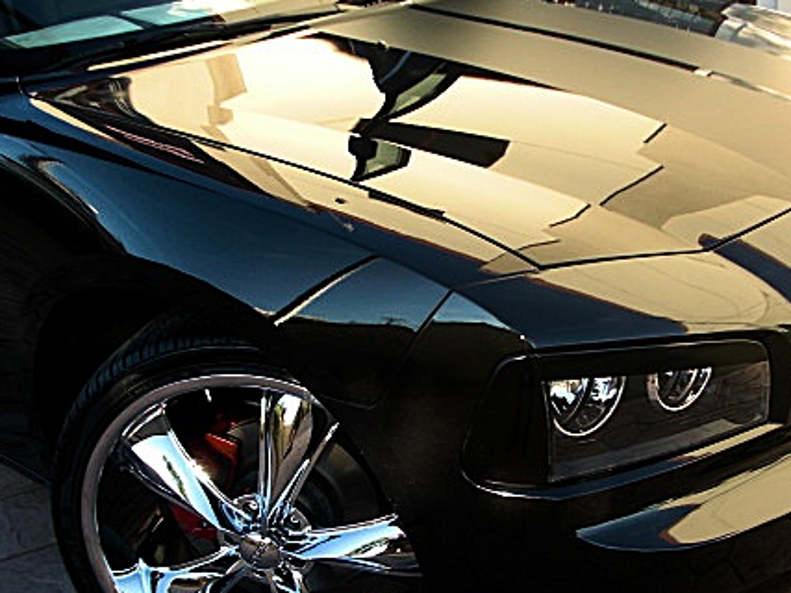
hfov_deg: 35.5
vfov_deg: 27.0
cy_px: 350
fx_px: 1234
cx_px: 463
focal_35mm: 54
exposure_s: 1/125
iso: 50
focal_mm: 6.3
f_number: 2.8
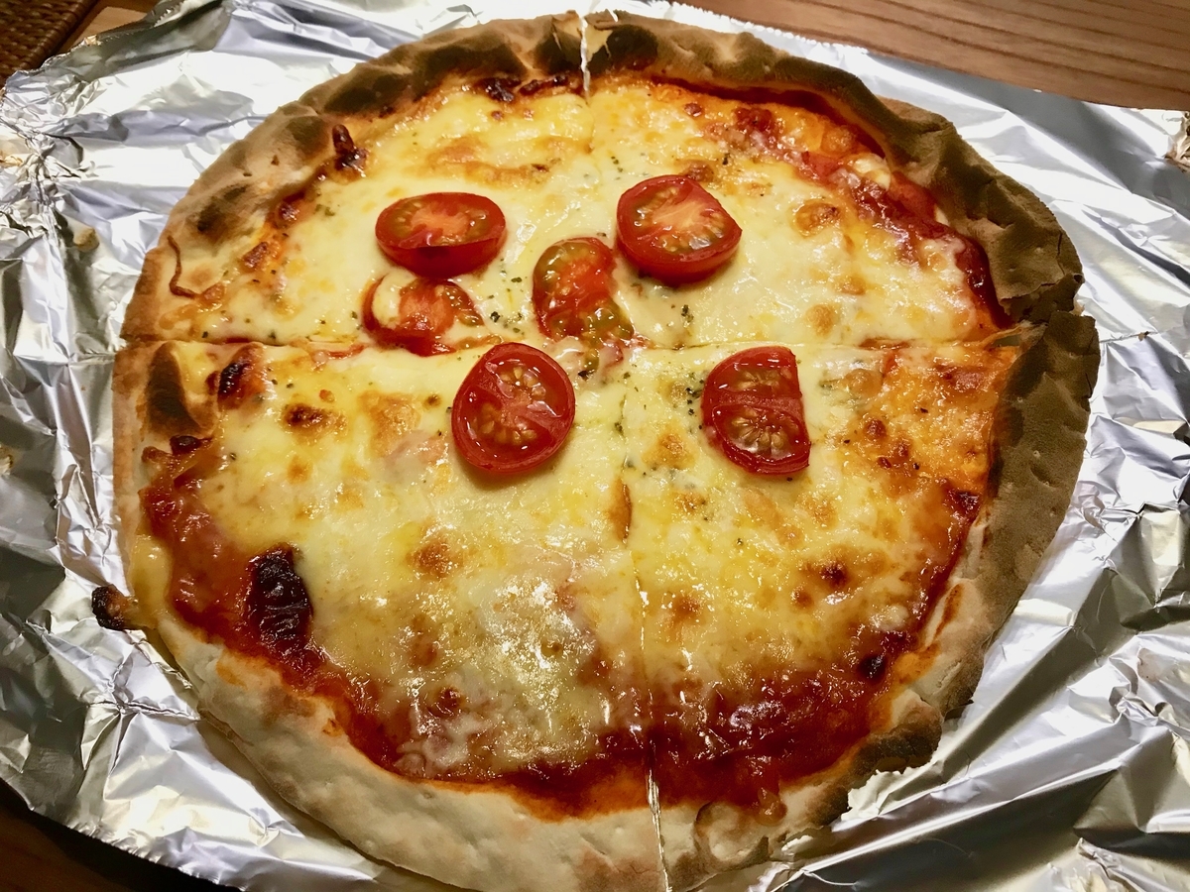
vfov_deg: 49.7
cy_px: 446
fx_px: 963
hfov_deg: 63.4
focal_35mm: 28
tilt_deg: -59.6
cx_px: 595
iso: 40
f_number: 1.8
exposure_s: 1/30
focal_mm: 3.99
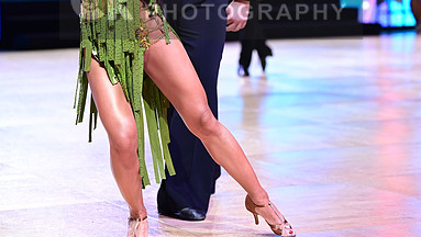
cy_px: 3
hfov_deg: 15.2
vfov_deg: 8.6
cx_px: 211
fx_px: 1575
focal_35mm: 141
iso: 2000
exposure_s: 1/500
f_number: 2.8
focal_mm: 89
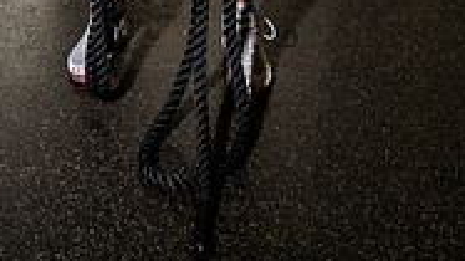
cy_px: -288
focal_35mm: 83
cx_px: 174
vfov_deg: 12.5
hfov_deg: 25.5
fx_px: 1023
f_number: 8
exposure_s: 1/200
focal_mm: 33
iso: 100
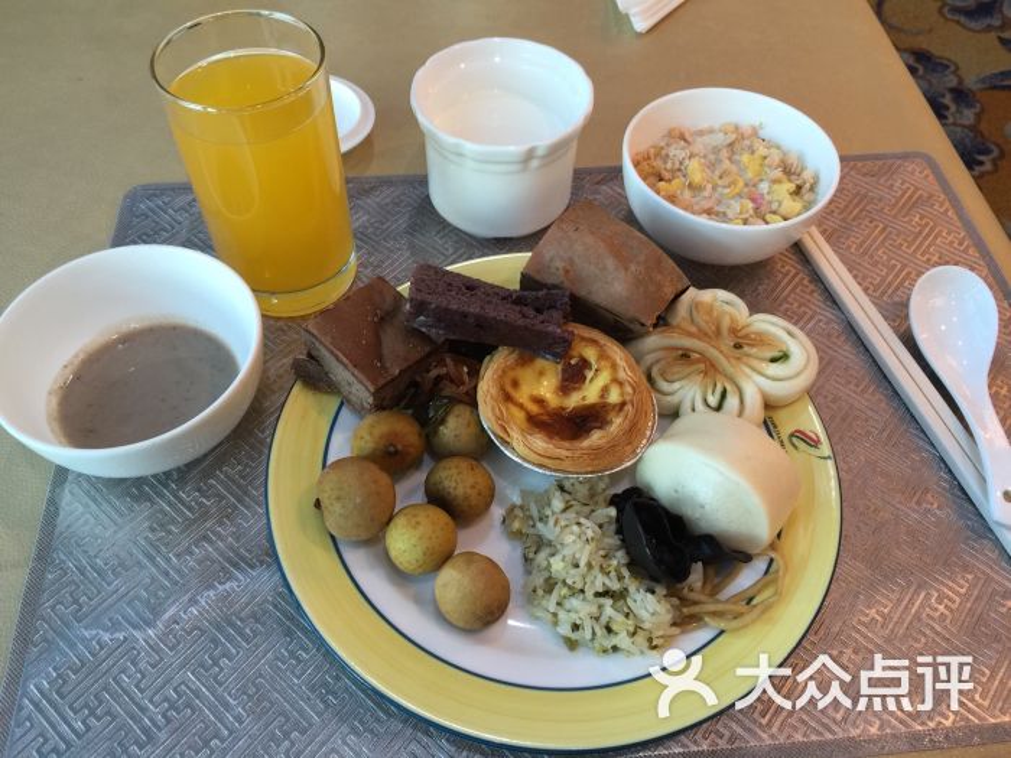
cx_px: 506
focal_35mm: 29
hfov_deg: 61.7
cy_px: 379
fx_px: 847
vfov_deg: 48.2
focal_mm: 4.15
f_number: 2.2
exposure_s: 1/15
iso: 50
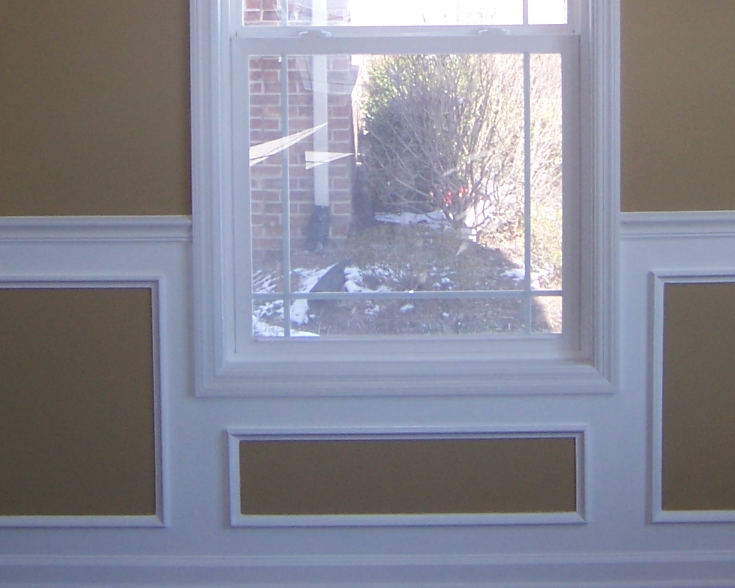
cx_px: 407
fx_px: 1784
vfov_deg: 18.2
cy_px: -9
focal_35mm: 82
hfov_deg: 23.3
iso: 80
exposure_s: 1/100
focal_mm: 6.2
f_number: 2.8
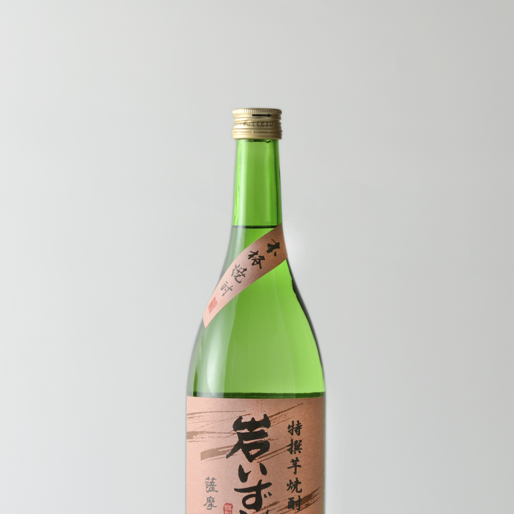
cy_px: 245
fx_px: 3085
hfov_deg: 9.5
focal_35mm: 184
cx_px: 257
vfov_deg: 9.5
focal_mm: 95
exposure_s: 1/10
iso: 200
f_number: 5.3
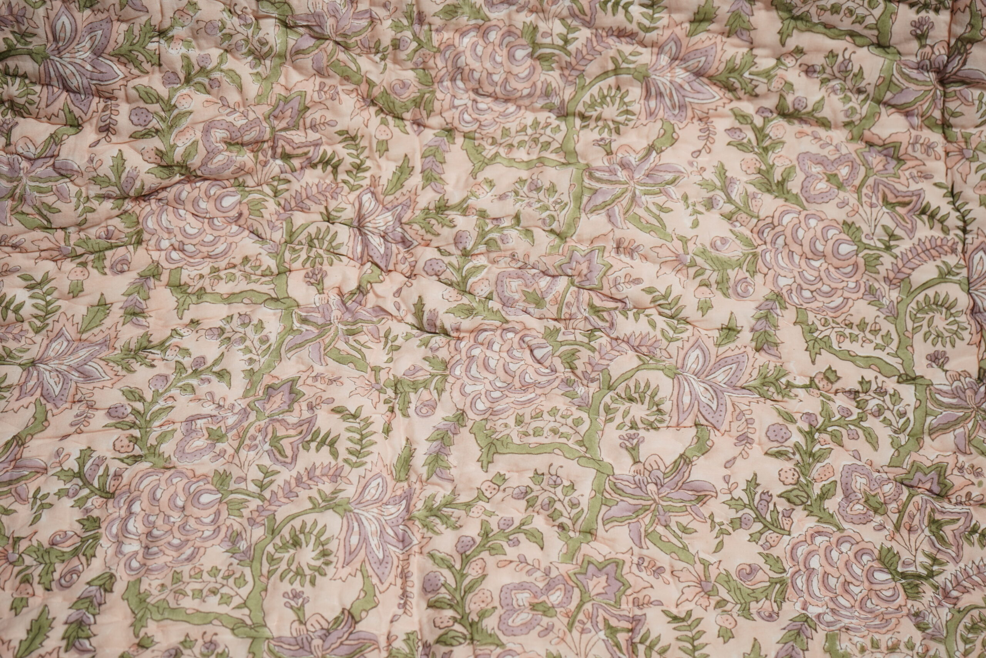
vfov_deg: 23.8
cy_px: 329
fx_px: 1561
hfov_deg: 35.1
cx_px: 493
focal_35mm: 57
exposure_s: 1/100
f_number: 5.6
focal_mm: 57
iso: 250
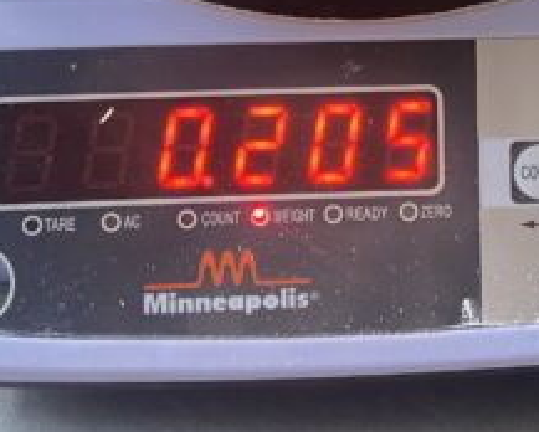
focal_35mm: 78
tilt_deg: -53.7
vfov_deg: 18.9
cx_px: 389
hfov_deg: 24.2
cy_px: -50
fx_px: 1245
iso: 250
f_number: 1.8
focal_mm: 4.25
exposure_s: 1/50
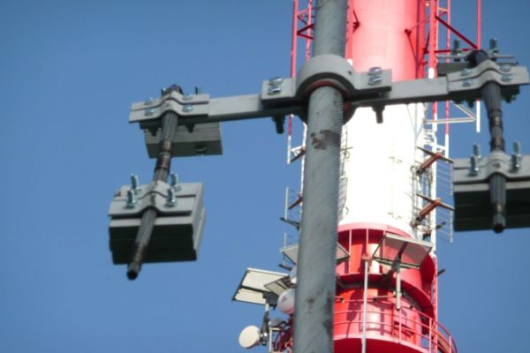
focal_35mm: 280
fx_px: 4122
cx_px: 265
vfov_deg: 4.9
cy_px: 176
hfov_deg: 7.4
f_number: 4.9
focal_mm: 46
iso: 100
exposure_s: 1/400
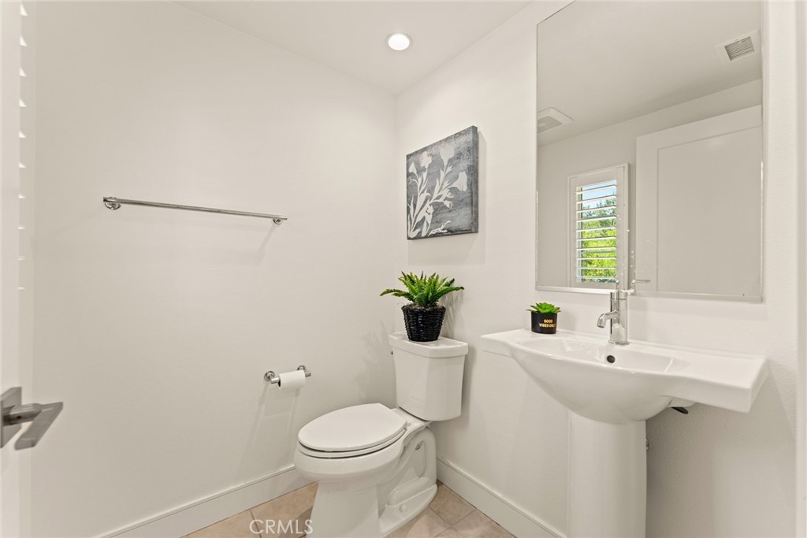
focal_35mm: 14
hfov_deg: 104.2
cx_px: 404
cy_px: 269
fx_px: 314
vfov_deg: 81.2
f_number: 6.3
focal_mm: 14
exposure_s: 1/13
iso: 320
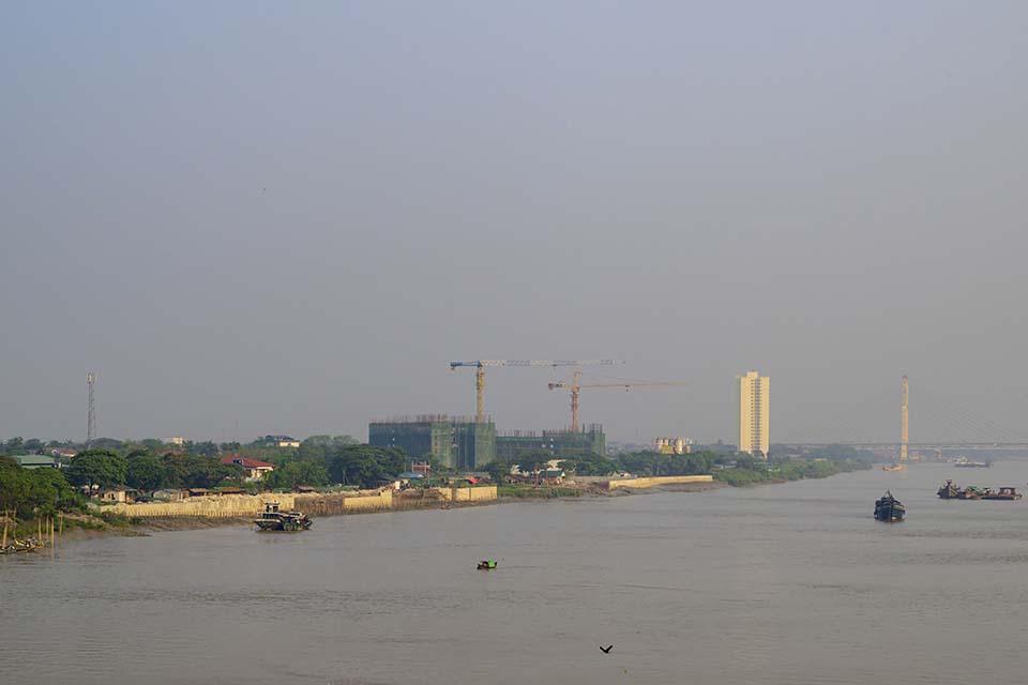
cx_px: 514
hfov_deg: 23.6
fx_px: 2456
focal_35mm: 86
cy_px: 342
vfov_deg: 15.9
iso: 320
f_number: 9
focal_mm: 86
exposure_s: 1/800
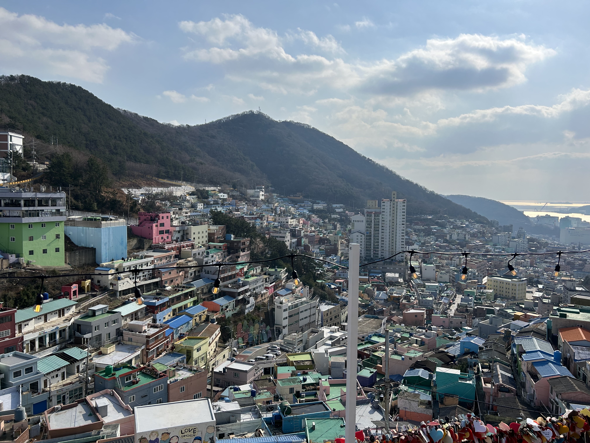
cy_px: 222
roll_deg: -0.6
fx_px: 443
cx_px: 295
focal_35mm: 26
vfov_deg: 53.1
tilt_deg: -4.6
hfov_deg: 67.3
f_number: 1.5
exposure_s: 1/11364
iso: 50
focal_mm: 5.7
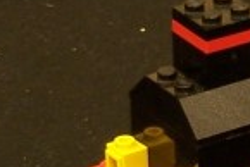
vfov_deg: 1.6
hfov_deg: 2.4
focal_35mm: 857
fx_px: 5957
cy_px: -9
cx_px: 847
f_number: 3.2
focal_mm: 19.4
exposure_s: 1/2
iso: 80
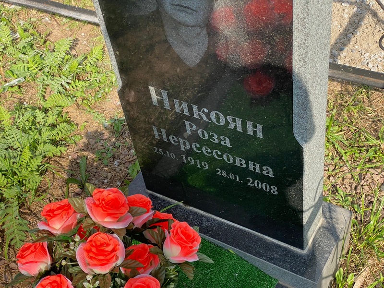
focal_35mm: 52
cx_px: 192
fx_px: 577
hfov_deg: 36.8
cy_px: 144
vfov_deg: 28.0
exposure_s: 1/905
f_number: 2
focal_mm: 6
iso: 20
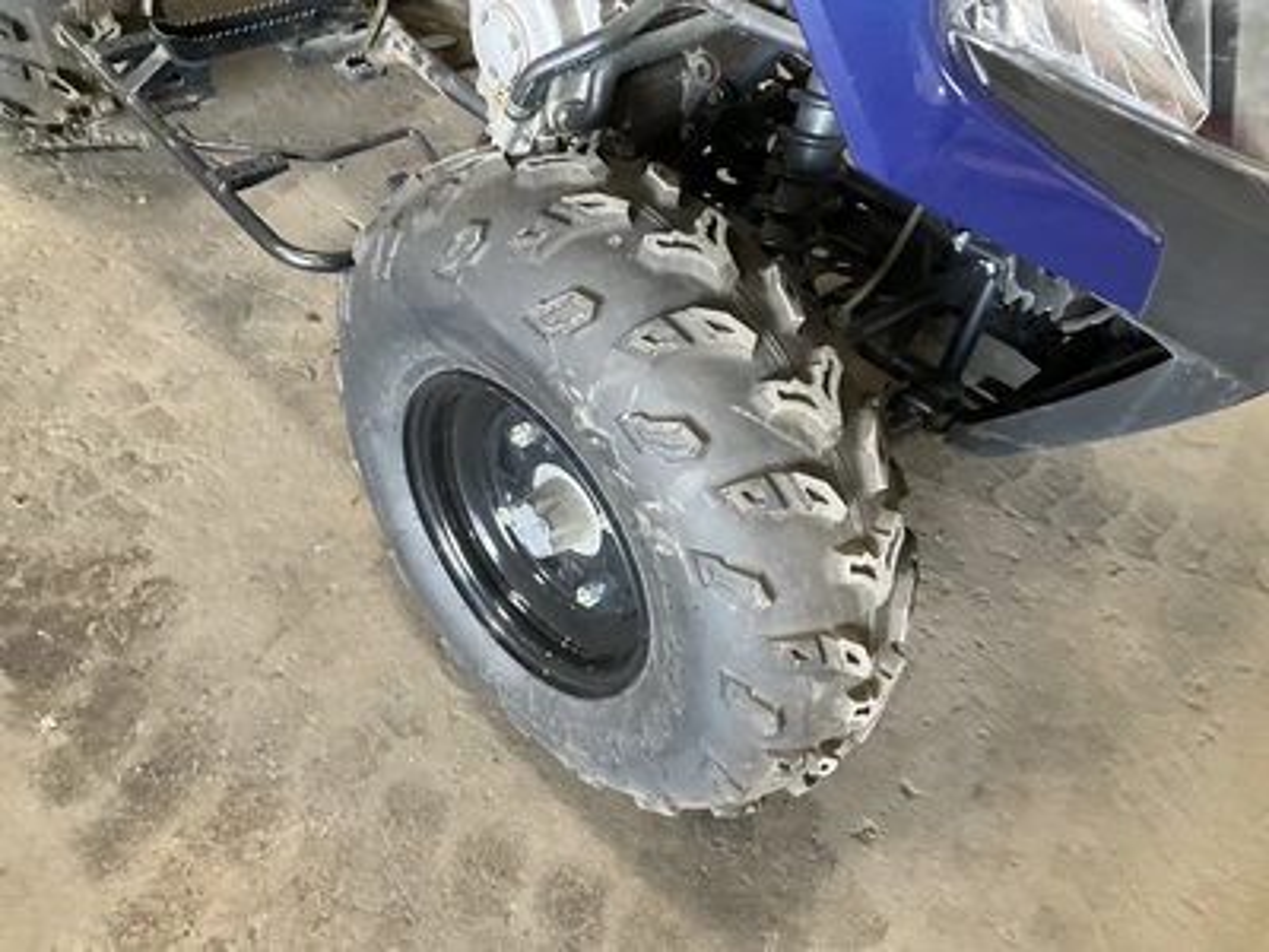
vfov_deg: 48.2
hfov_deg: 61.7
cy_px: 476
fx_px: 1063
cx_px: 634
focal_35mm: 29
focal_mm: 3
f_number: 1.8
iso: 250
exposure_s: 1/40
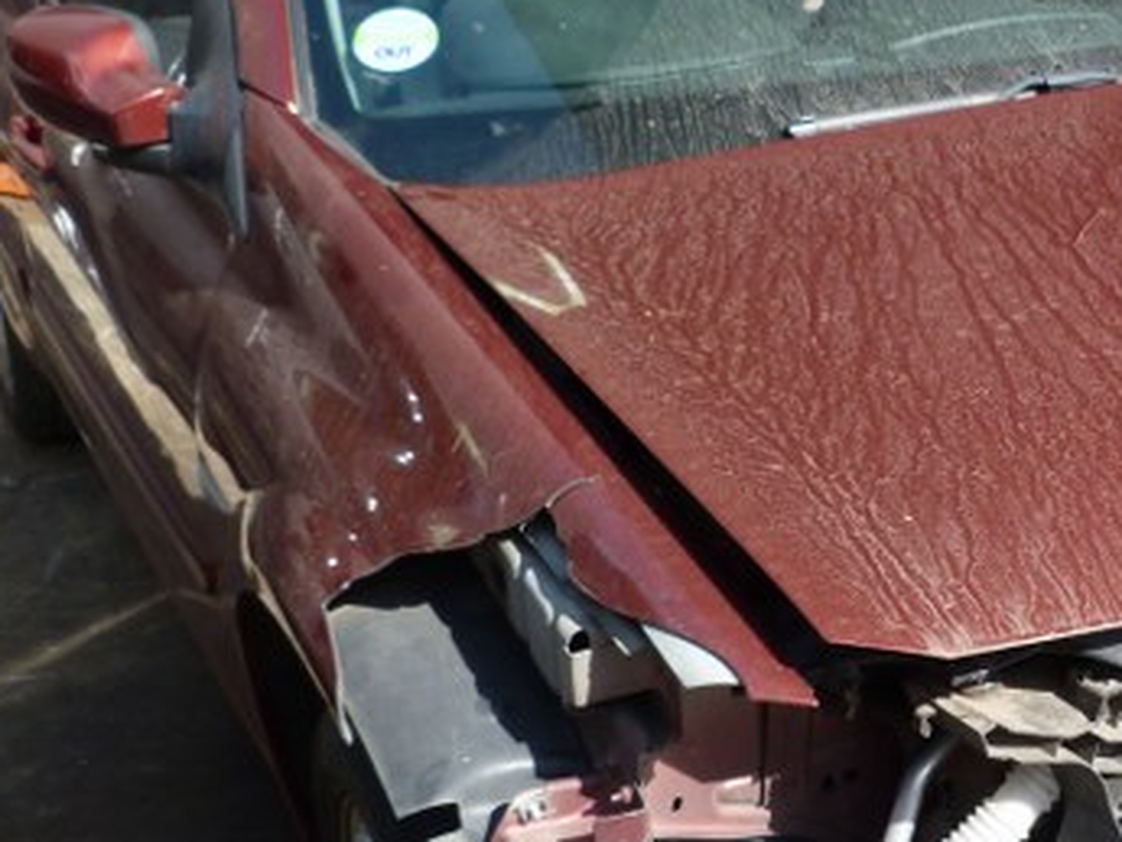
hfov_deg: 31.4
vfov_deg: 25.2
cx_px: 1050
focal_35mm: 58
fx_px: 1881
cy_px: 517
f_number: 4
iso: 80
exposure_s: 1/200
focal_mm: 4.5
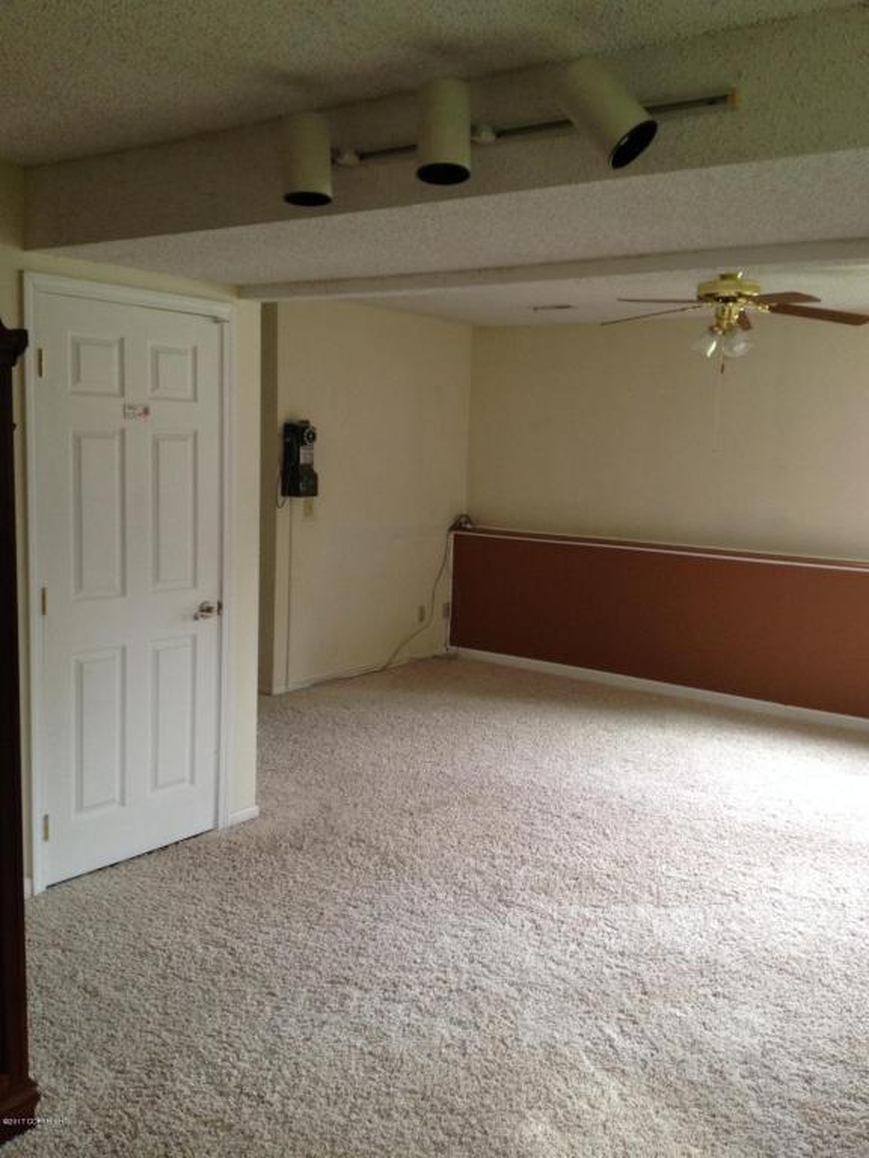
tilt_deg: -7.1
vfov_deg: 52.6
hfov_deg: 40.7
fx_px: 1172
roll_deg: -1.2
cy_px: 579
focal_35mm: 35
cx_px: 434
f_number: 2.4
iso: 125
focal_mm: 4.28
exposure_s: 1/20
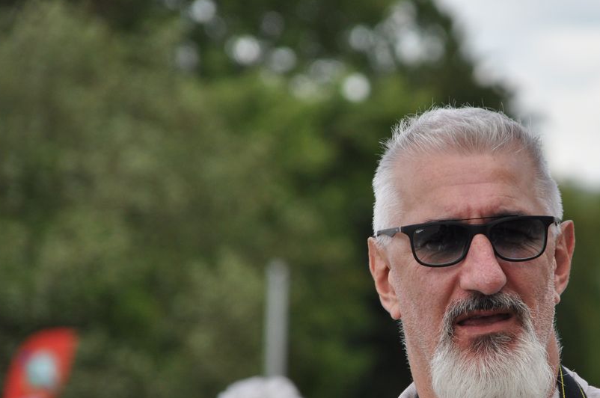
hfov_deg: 4.3
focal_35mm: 479
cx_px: 432
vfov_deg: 2.9
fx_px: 7970
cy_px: 228
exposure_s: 1/1000
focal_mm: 200
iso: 400
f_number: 6.3
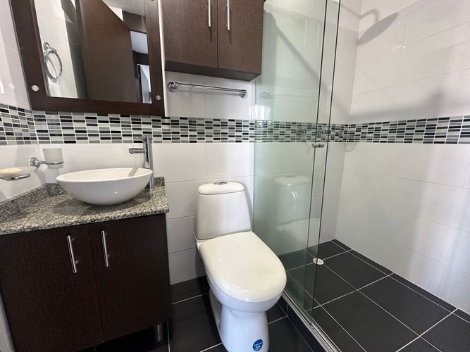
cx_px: 235
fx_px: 190
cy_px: 176
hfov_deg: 102.1
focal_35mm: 14
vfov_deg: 85.7
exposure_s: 1/60
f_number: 2.2
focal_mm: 2.22
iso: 250
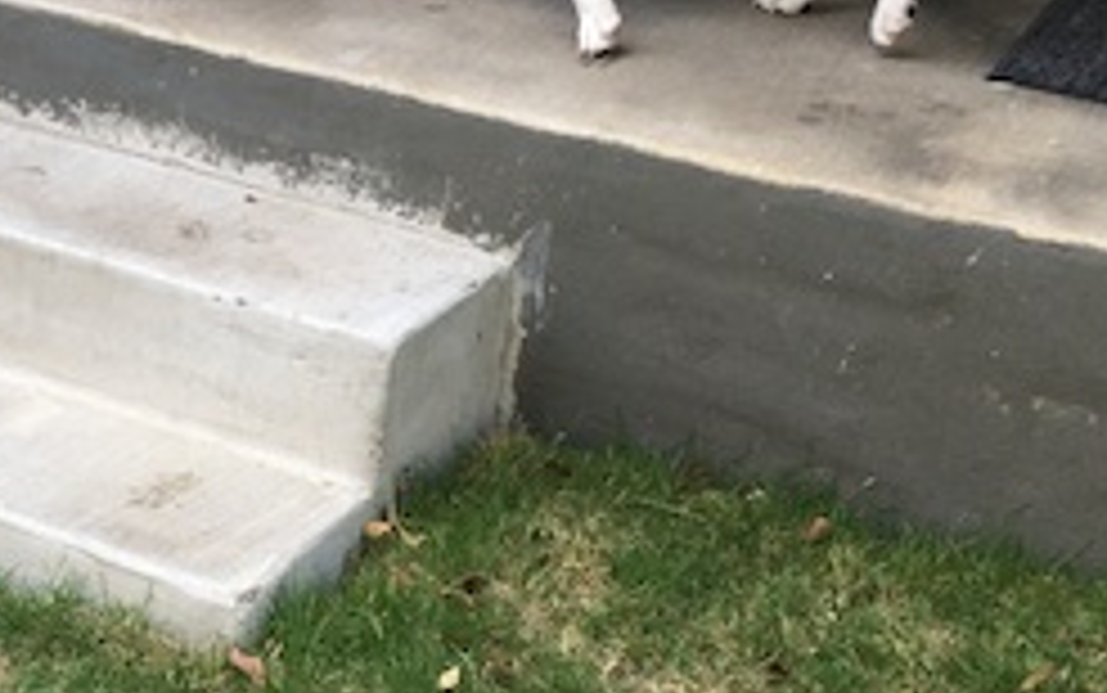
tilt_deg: -27.8
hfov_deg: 24.0
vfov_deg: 16.3
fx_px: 2415
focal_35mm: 80
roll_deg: -2.6
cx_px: -140
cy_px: 405
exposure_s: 1/120
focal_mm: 4.15
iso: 32
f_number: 2.2
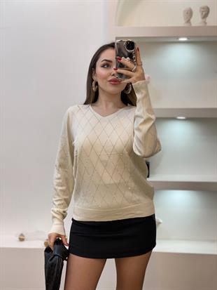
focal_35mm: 52
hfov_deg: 28.0
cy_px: 145
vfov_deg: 36.8
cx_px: 108
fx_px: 434
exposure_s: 1/100
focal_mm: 6
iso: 64
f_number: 2
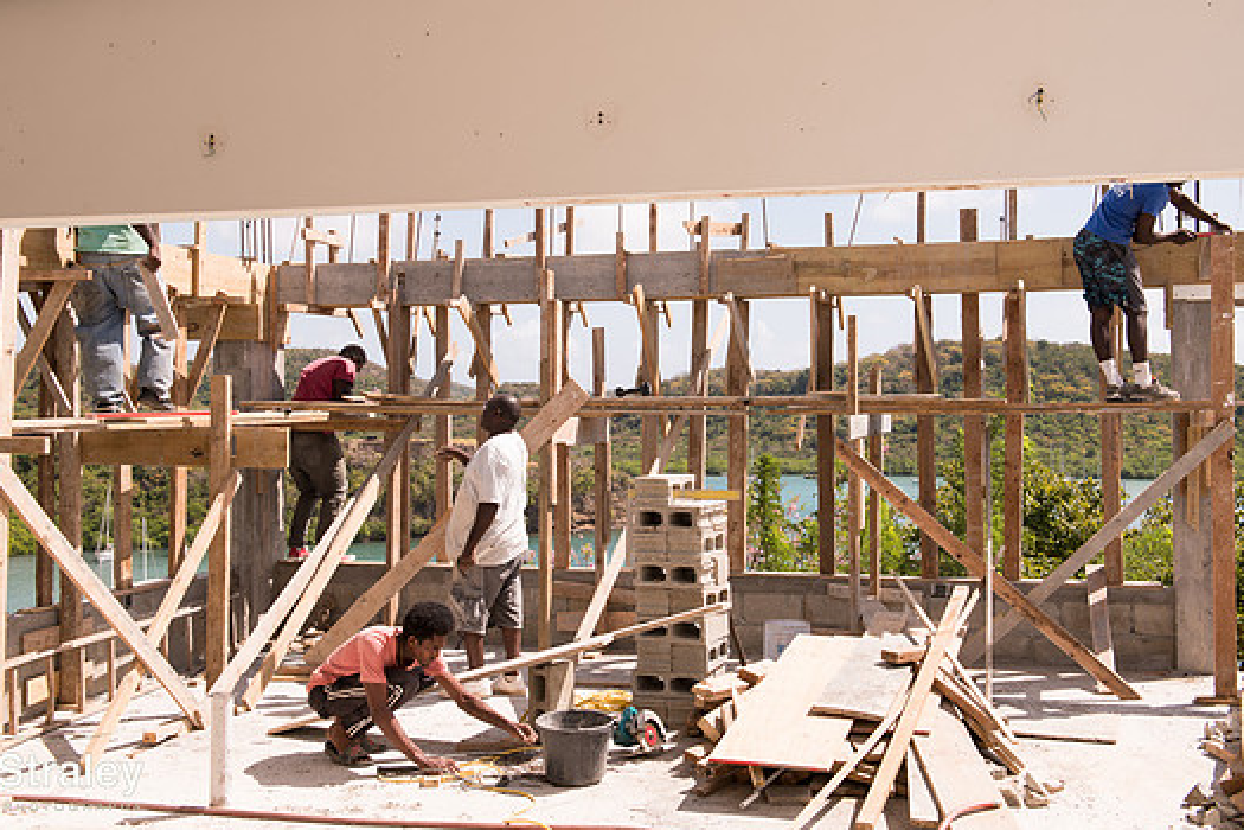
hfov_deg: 46.4
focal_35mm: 42
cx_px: 618
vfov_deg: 31.9
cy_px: 383
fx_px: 1451
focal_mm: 38
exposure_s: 1/160
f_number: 8
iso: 64
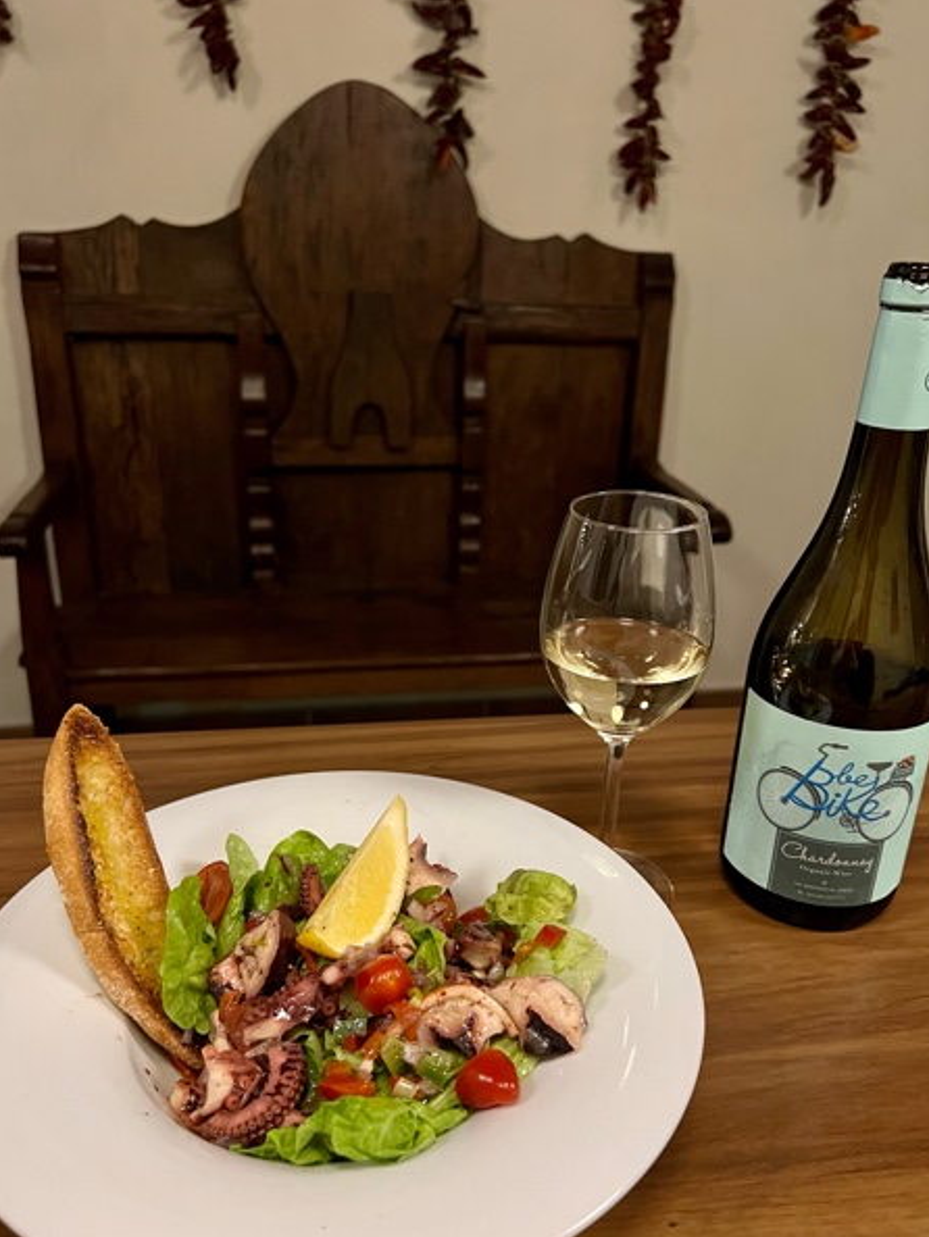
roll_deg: -2.0
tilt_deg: -22.9
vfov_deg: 63.4
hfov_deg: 49.8
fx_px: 1001
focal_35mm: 28
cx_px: 462
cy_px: 643
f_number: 1.5
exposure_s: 1/25
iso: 500
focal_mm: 5.7
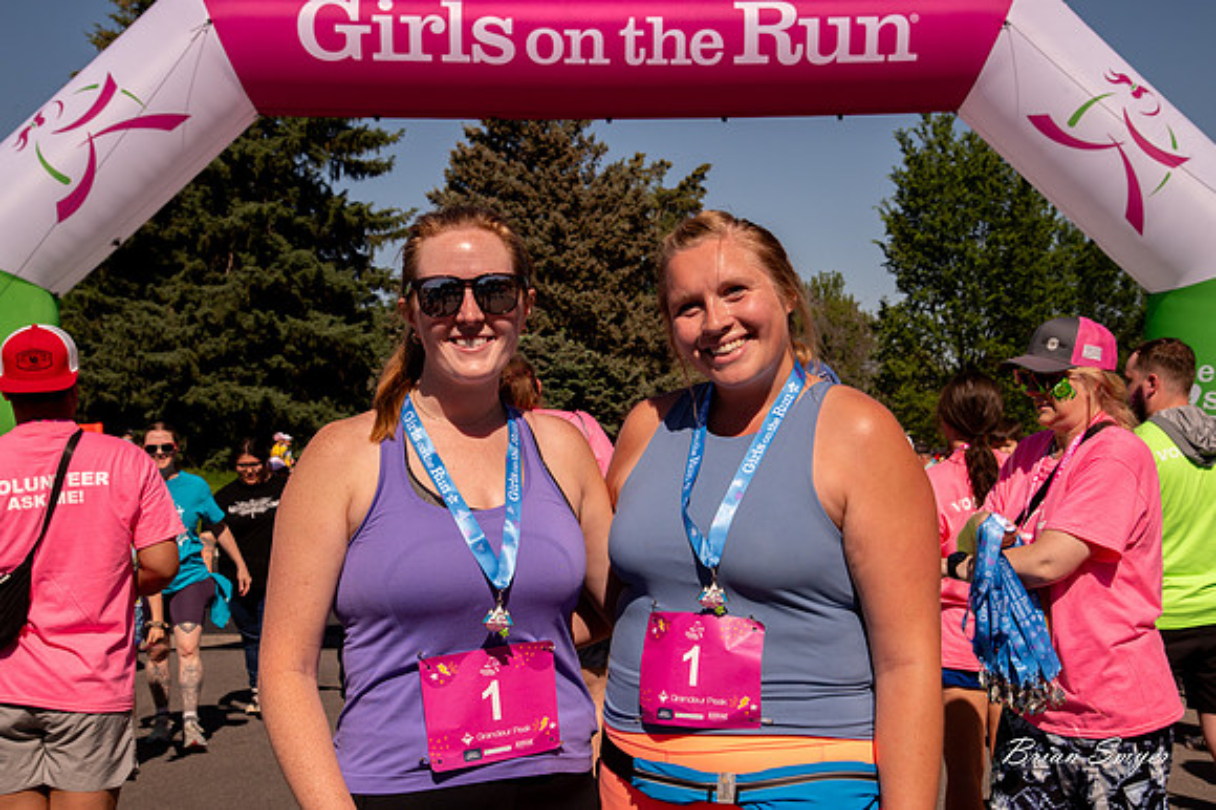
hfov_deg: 38.3
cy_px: 405
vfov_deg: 26.0
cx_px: 598
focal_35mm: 52
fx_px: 1751
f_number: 11
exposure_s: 1/1600
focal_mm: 50
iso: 800
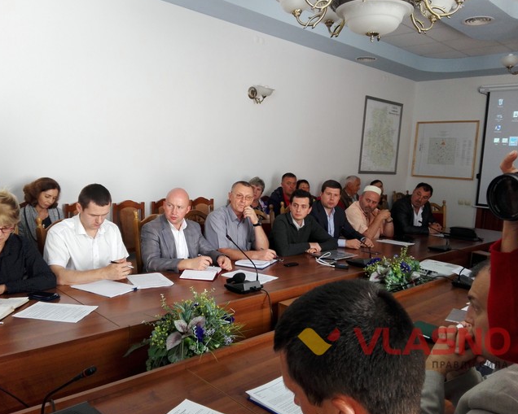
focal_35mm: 29
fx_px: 445
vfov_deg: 50.0
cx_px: 248
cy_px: 207
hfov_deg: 60.4
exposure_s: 1/33
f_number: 2
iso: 130
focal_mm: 3.68
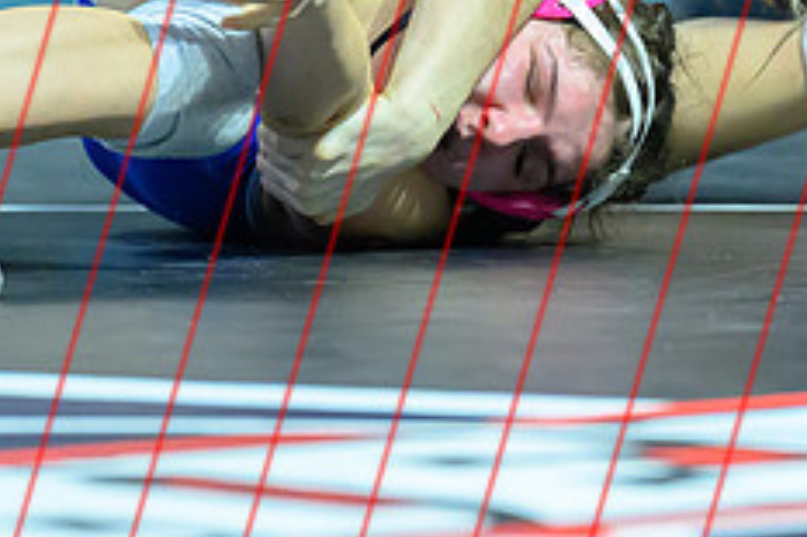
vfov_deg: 1.9
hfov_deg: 2.8
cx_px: 596
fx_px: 16285
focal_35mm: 727
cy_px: 197
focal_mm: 200
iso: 5000
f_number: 2.8
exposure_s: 1/800
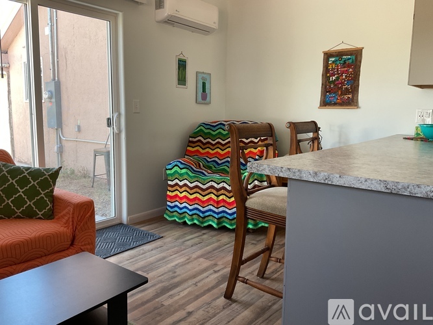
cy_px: 162
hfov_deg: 61.7
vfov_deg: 48.2
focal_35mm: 29
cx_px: 216
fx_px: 363
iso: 64
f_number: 1.8
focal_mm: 3
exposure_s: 1/60
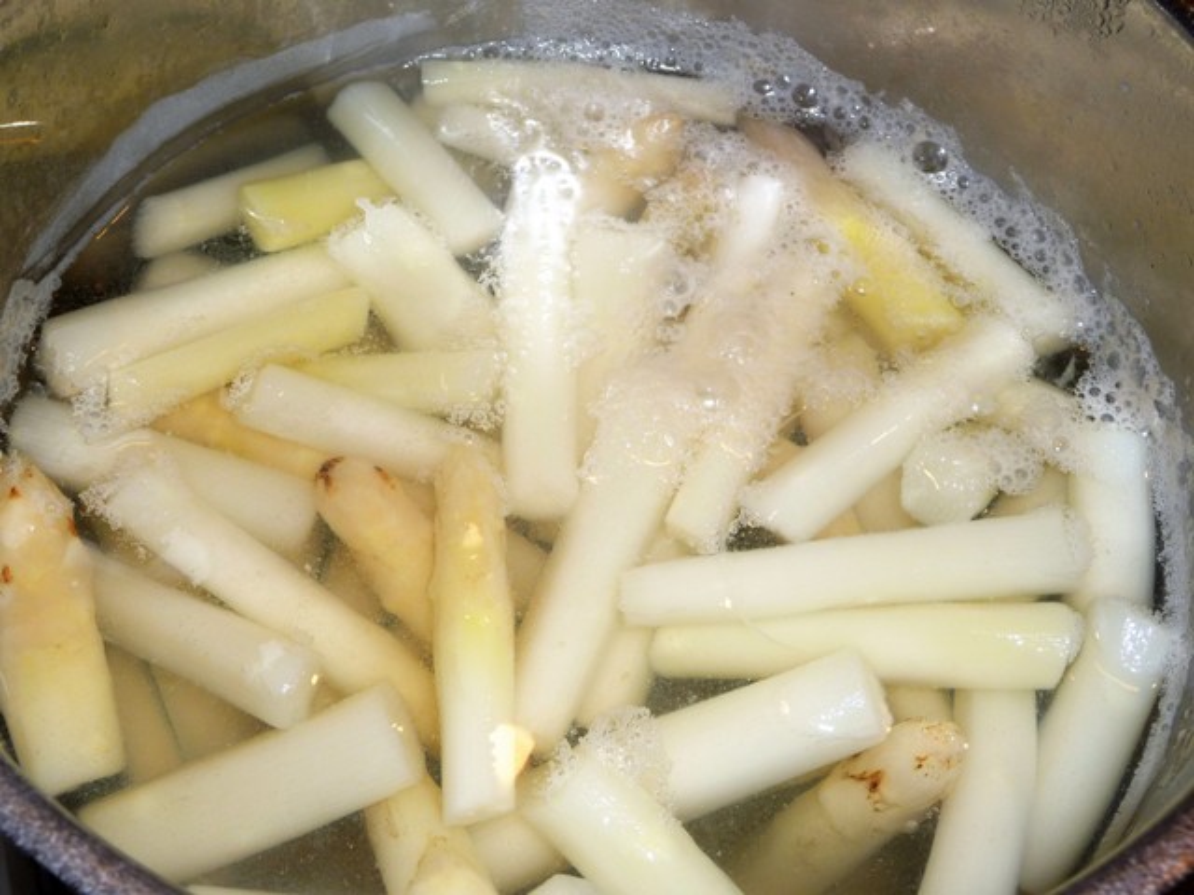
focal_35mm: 43
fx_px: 1483
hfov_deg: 43.9
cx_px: 597
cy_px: 448
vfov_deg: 33.6
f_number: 4
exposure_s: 1/30
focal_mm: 7.1
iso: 100
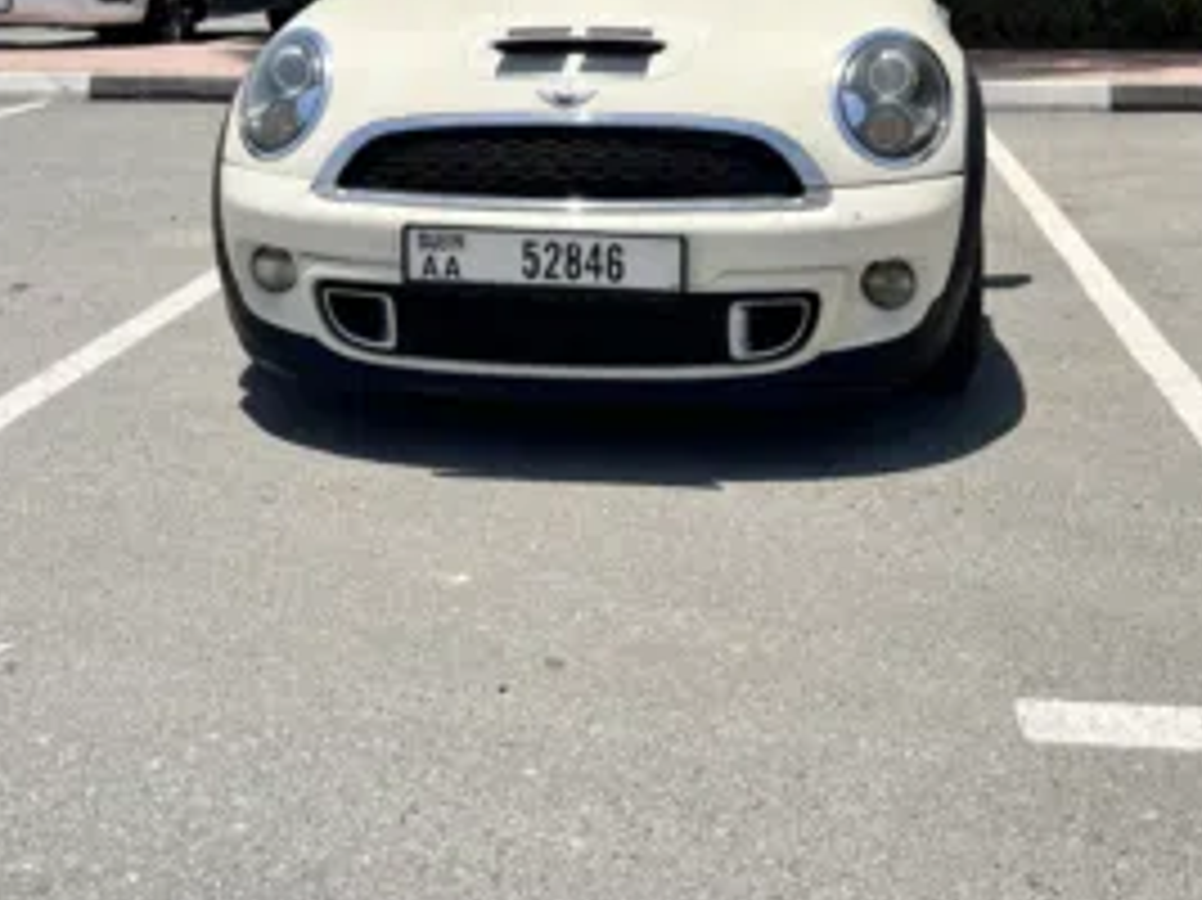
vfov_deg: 34.2
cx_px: 648
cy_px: 50
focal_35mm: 39
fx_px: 1354
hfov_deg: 47.8
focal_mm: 5.1
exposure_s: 1/4651
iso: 50
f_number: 1.6
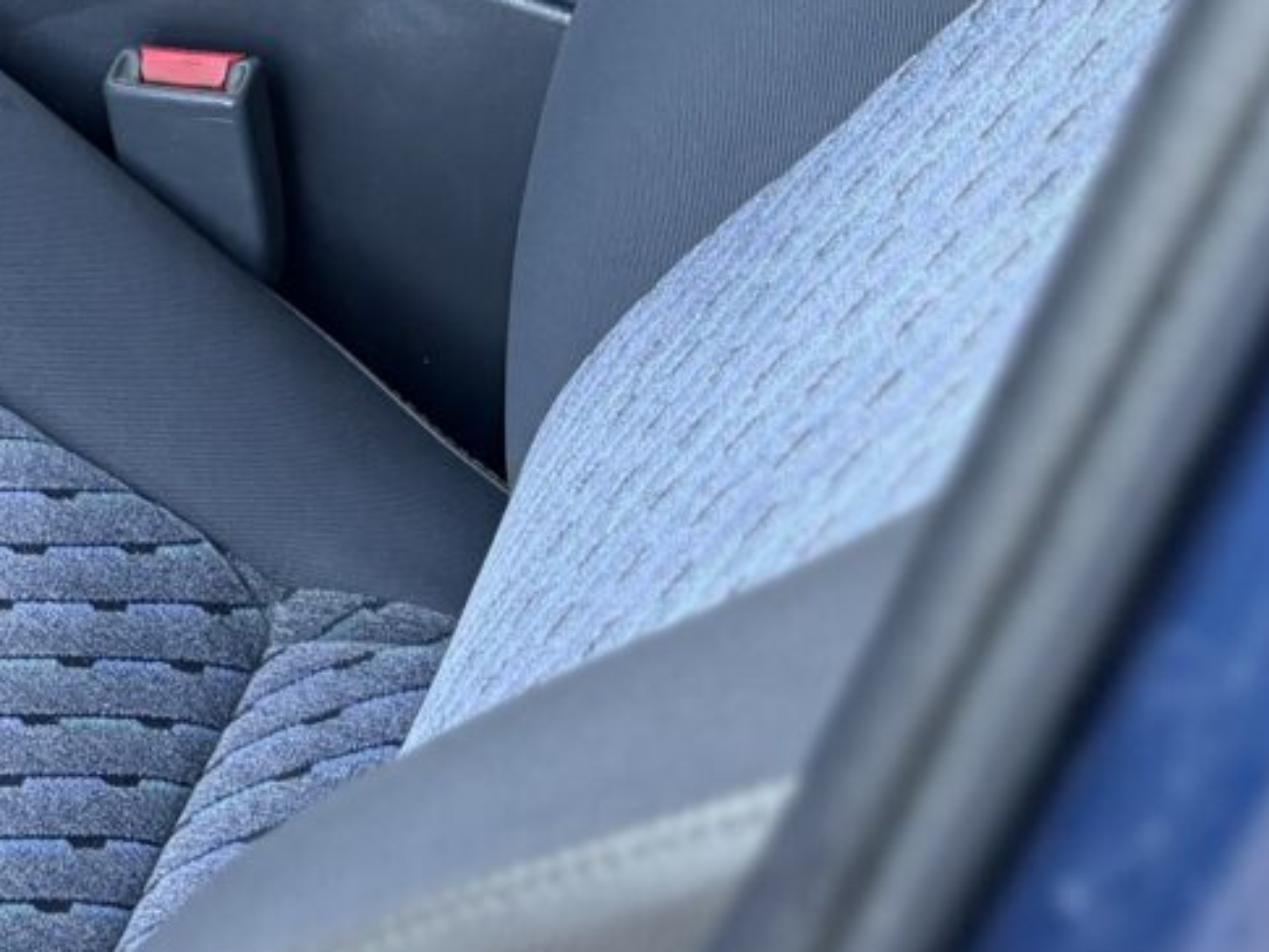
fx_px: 3483
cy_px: -432
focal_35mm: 95
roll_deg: -1.4
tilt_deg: -35.7
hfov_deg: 17.4
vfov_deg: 14.6
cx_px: -897
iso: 200
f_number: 1.78
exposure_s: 1/74
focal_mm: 6.76
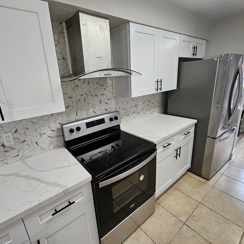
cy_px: 118
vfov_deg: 87.4
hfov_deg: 86.7
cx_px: 103
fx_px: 128
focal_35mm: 16
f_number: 2.2
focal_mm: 1.7
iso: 64
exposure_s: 1/60
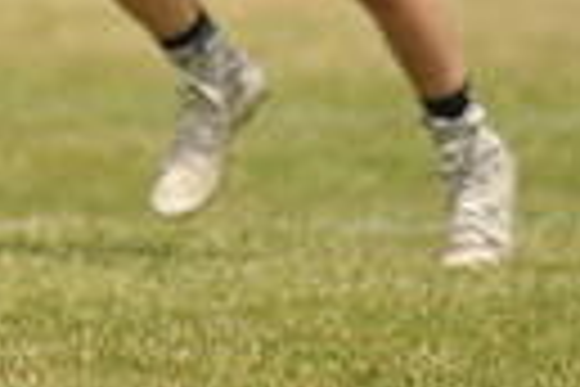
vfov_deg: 0.8
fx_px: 28933
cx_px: -31
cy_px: -360
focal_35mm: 1796
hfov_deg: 1.1
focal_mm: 400
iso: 800
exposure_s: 1/4000
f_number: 4
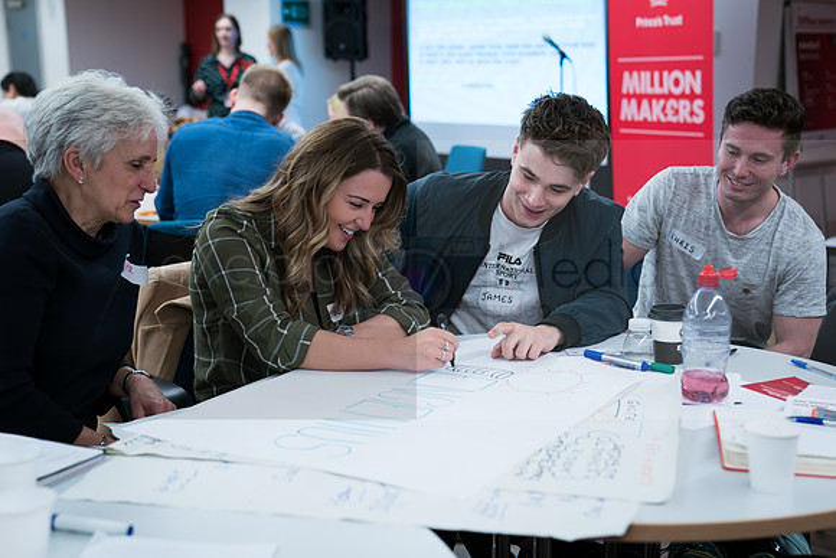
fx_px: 1165
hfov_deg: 39.5
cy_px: 267
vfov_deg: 26.9
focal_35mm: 50
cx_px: 437
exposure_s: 1/60
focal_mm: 48
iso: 640
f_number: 2.8
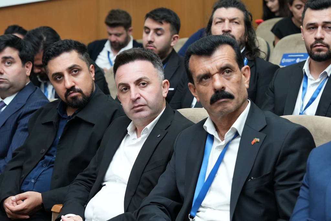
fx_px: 809
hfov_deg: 23.1
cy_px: 110
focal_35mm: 88
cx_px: 166
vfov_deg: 15.5
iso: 1600
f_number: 4
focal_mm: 59
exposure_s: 1/160
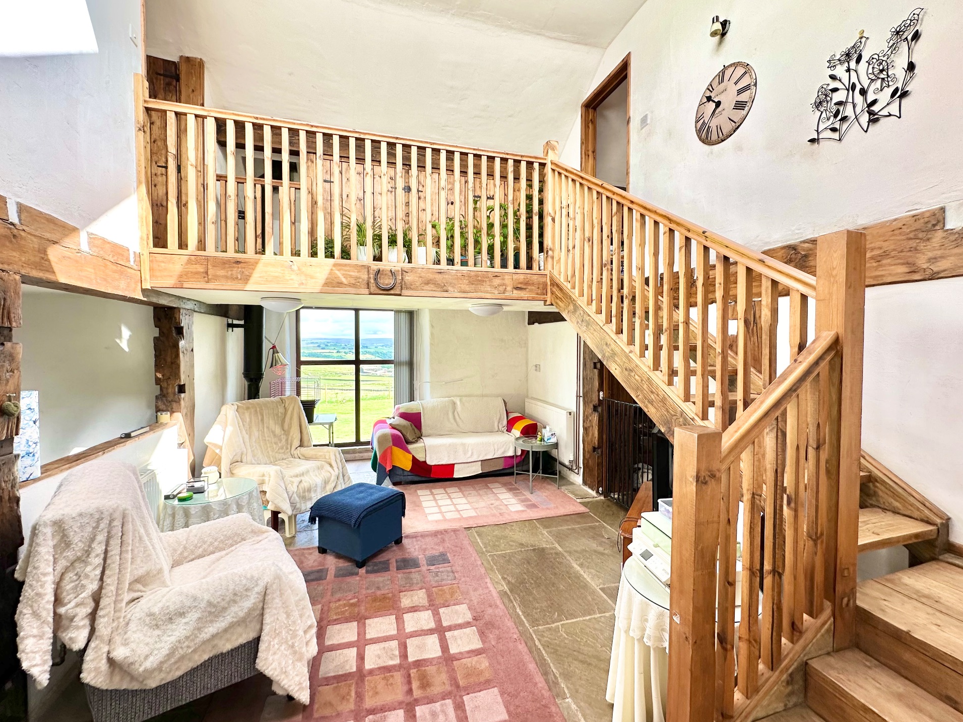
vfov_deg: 81.8
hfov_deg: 98.2
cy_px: 354
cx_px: 480
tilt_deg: -1.8
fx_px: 417
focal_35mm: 15
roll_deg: +0.4
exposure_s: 1/153
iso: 40
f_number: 2.2
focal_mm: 2.22
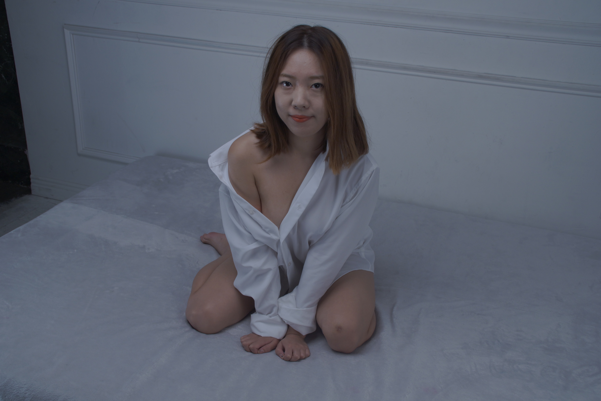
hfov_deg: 46.4
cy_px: 200
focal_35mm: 42
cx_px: 300
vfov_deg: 31.9
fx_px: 701
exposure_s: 1/125
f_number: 5.6
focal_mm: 28
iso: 200
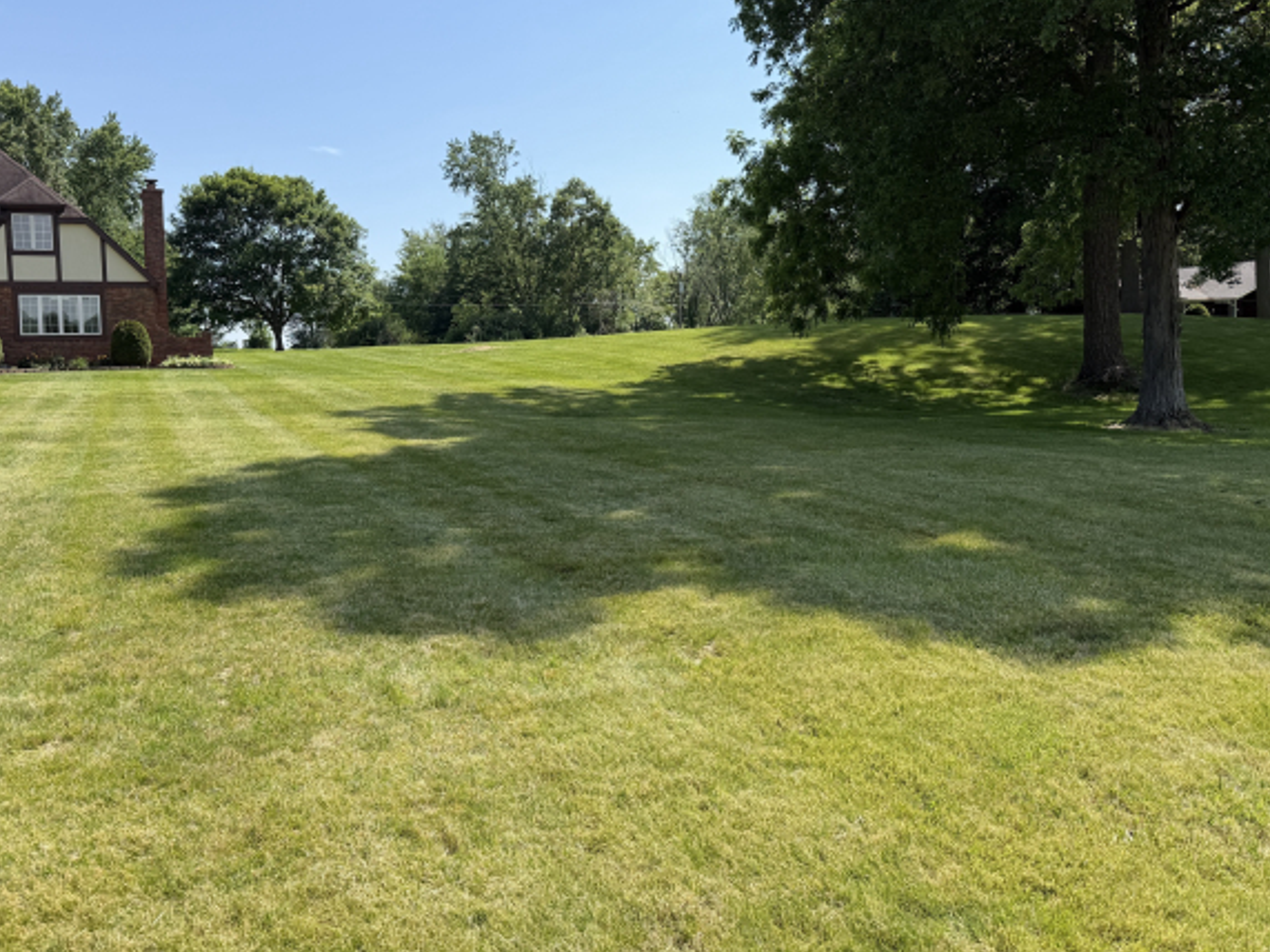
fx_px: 1027
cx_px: 612
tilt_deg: -2.7
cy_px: 402
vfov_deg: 49.6
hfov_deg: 63.4
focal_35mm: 28
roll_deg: +1.4
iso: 80
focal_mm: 6.76
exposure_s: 1/3584
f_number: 1.78
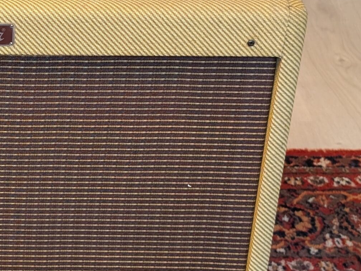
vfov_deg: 11.9
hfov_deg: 15.2
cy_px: 152
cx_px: -58
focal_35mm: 125
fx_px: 1305
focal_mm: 6.9
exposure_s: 1/46.4
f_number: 1.68
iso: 104
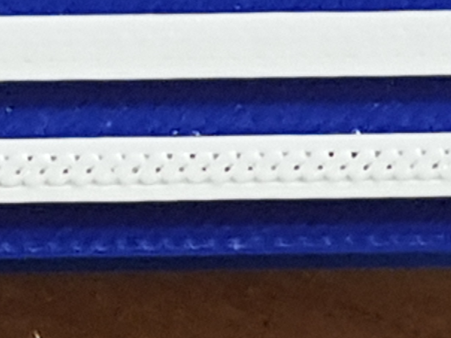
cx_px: 118
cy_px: -23
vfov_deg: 16.9
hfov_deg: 22.8
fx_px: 1108
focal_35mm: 85
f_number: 1.7
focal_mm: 4.2
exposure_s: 1/50
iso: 250
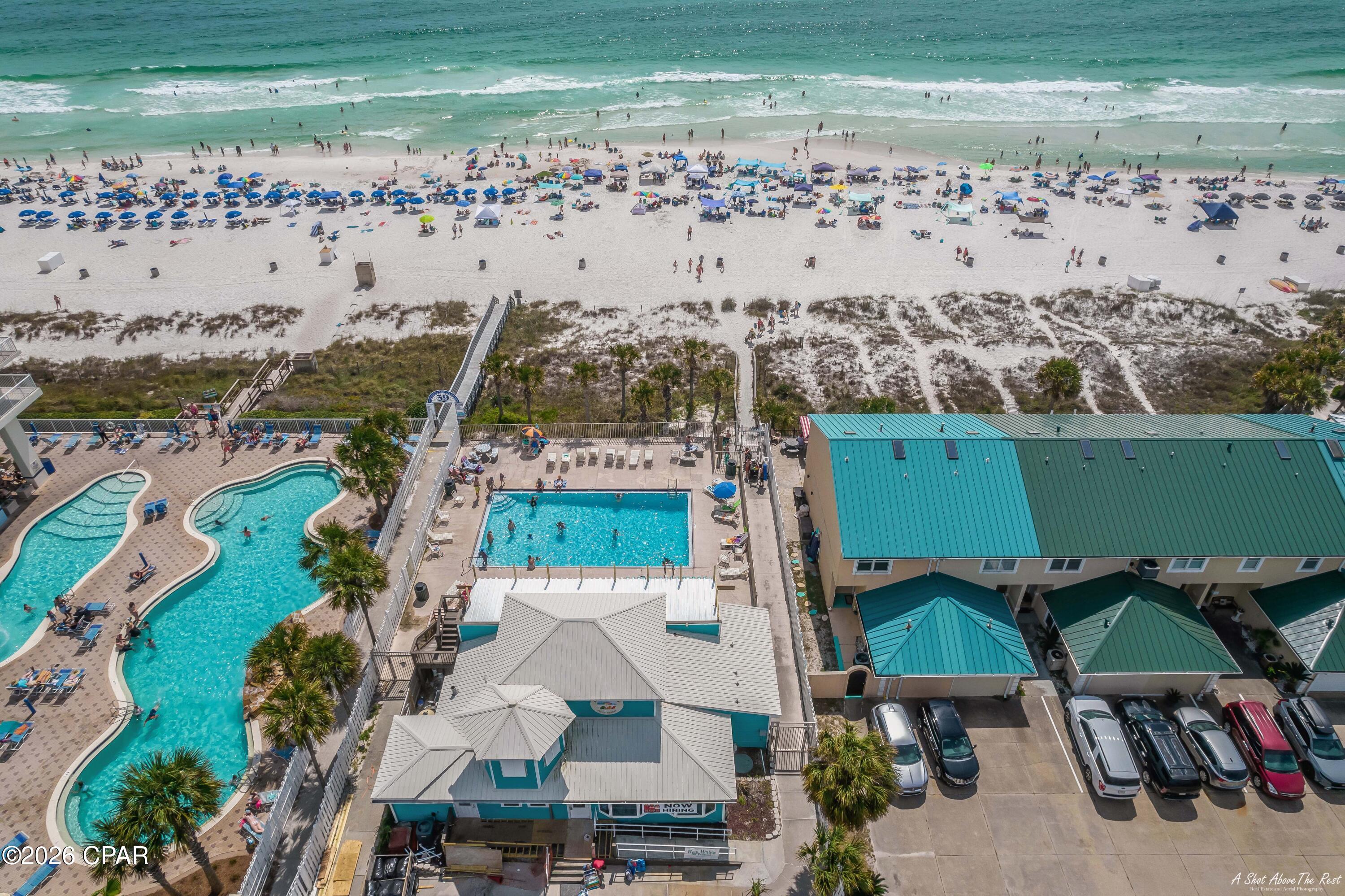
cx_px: 672
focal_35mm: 22
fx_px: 822
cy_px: 448
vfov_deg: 57.2
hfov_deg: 78.6
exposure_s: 1/4000
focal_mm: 8.38
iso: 100
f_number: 2.8
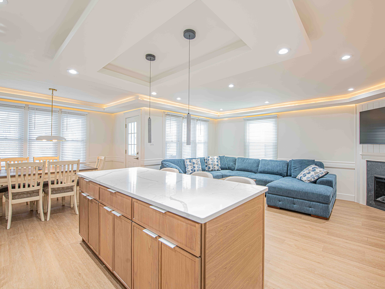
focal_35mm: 16
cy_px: 145
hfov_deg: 96.1
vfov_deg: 79.8
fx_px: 173
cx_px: 198
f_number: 7.1
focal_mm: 14
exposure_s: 1
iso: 64
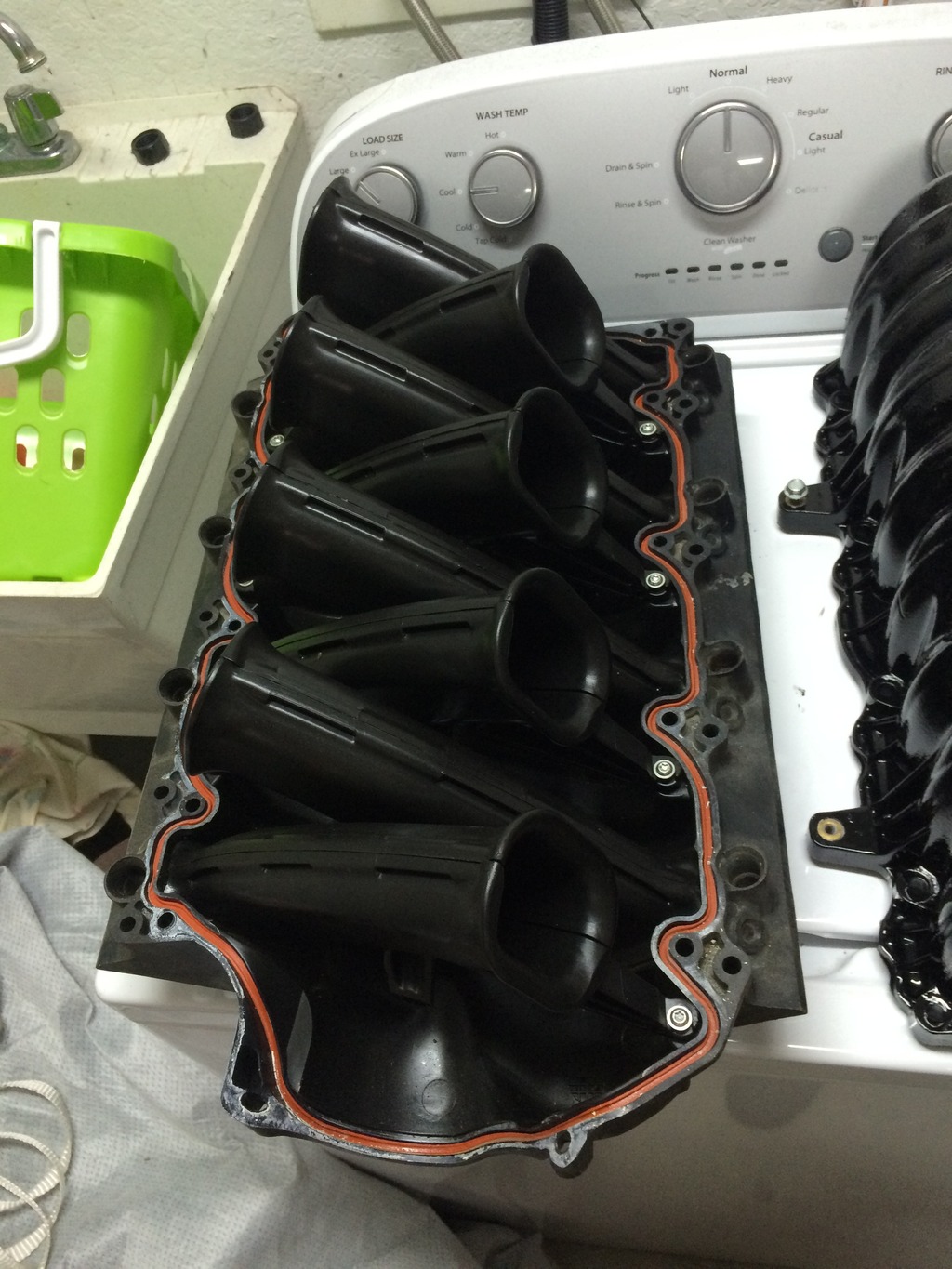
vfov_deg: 61.7
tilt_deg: -53.3
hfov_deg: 48.2
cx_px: 476
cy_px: 634
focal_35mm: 29
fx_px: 1063
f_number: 2.2
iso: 160
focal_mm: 4.15
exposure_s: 1/30
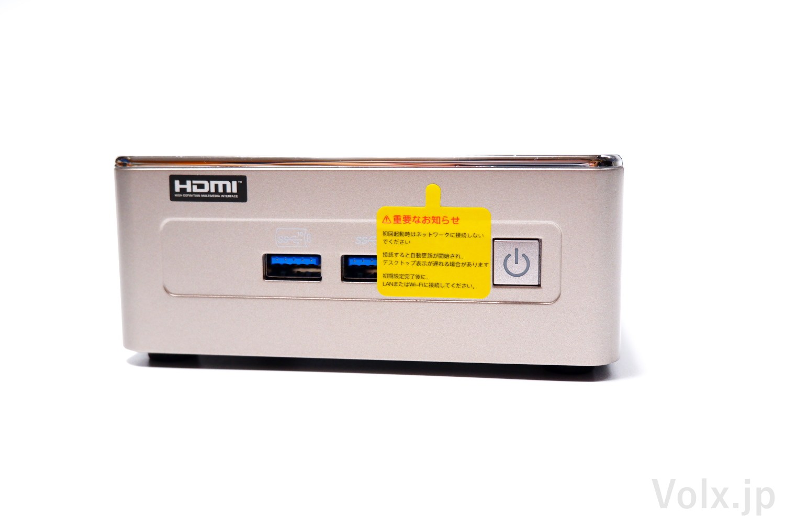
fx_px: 916
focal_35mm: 42
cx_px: 392
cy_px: 262
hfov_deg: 46.4
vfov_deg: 31.9
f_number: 4.5
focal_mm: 28
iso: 500
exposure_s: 1/42
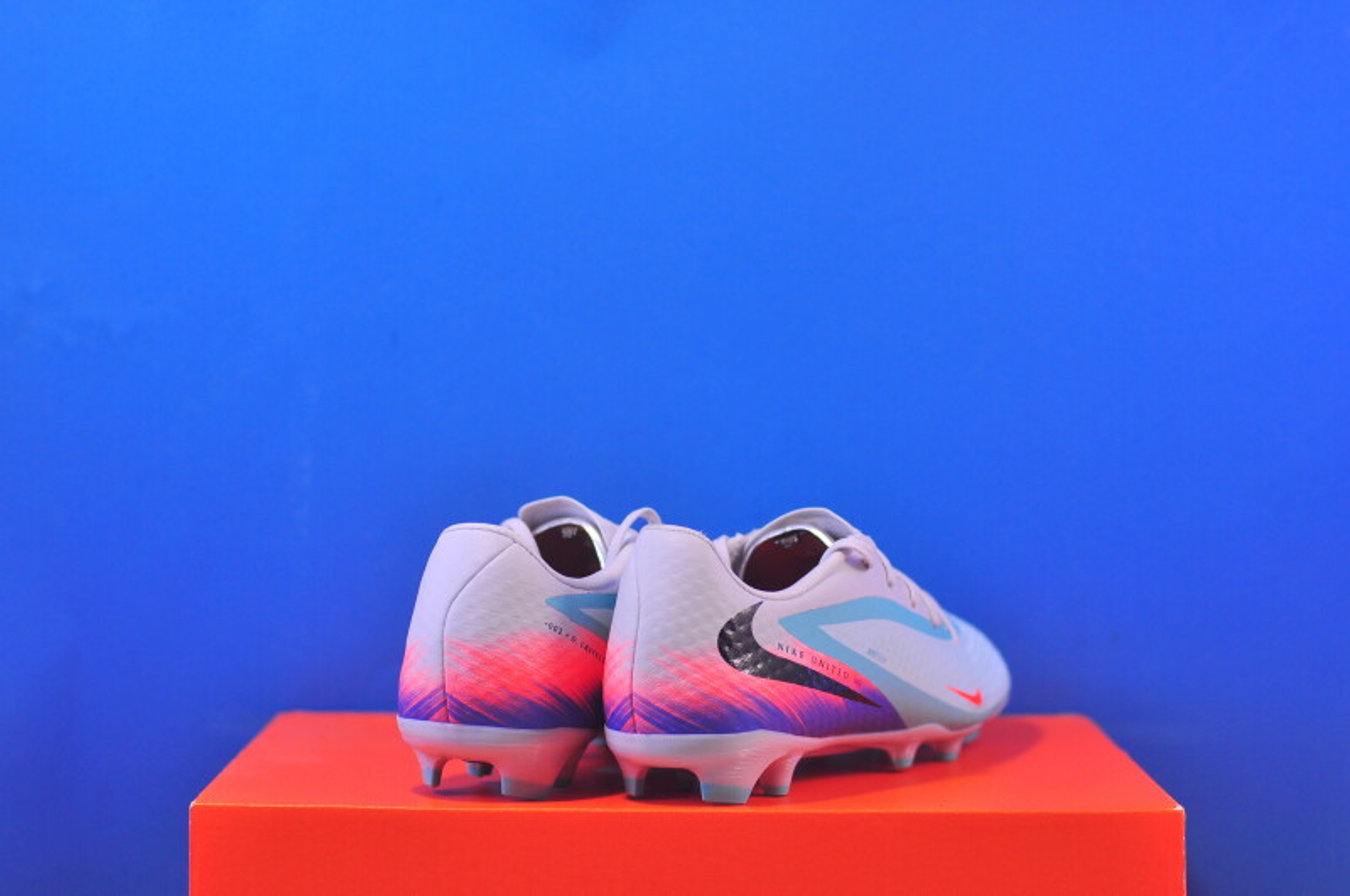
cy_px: 448
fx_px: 2808
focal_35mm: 75
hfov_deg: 27.0
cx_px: 675
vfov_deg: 18.1
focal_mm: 50
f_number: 2.5
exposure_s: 1/320
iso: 250
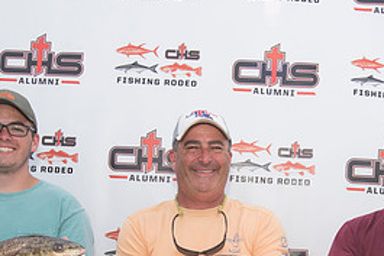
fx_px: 608
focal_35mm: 57
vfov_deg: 22.8
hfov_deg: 34.7
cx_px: 252
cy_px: 263
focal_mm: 26
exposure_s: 1/250
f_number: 9
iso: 250
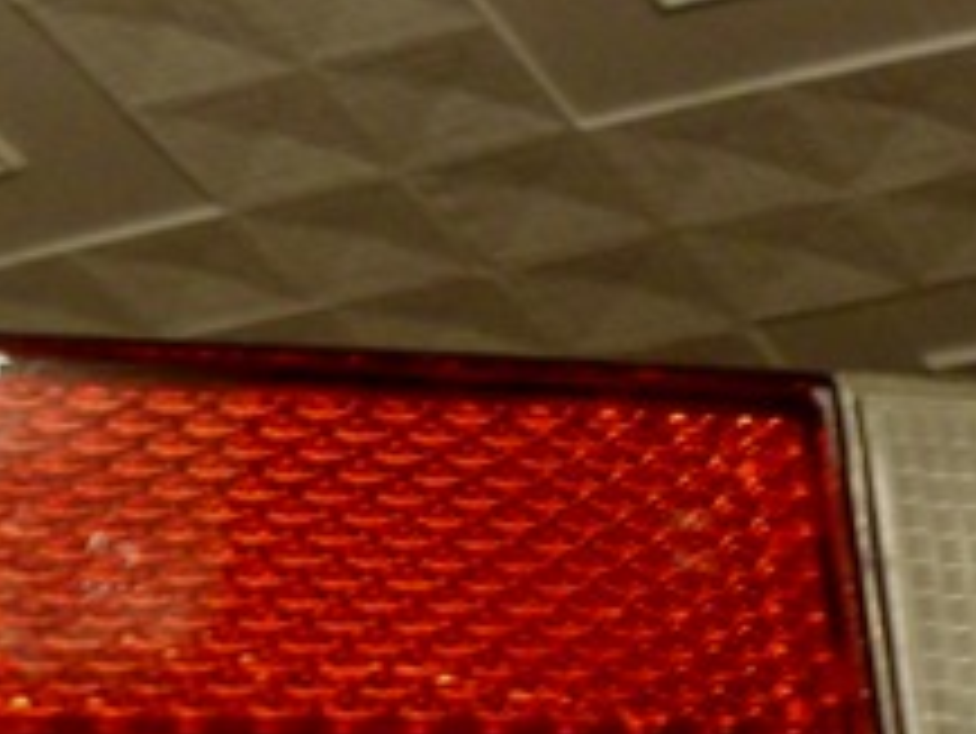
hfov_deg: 17.5
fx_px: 3160
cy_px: 788
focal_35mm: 112
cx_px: 351
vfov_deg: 13.0
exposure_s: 1/15
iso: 200
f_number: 2.8
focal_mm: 6.3
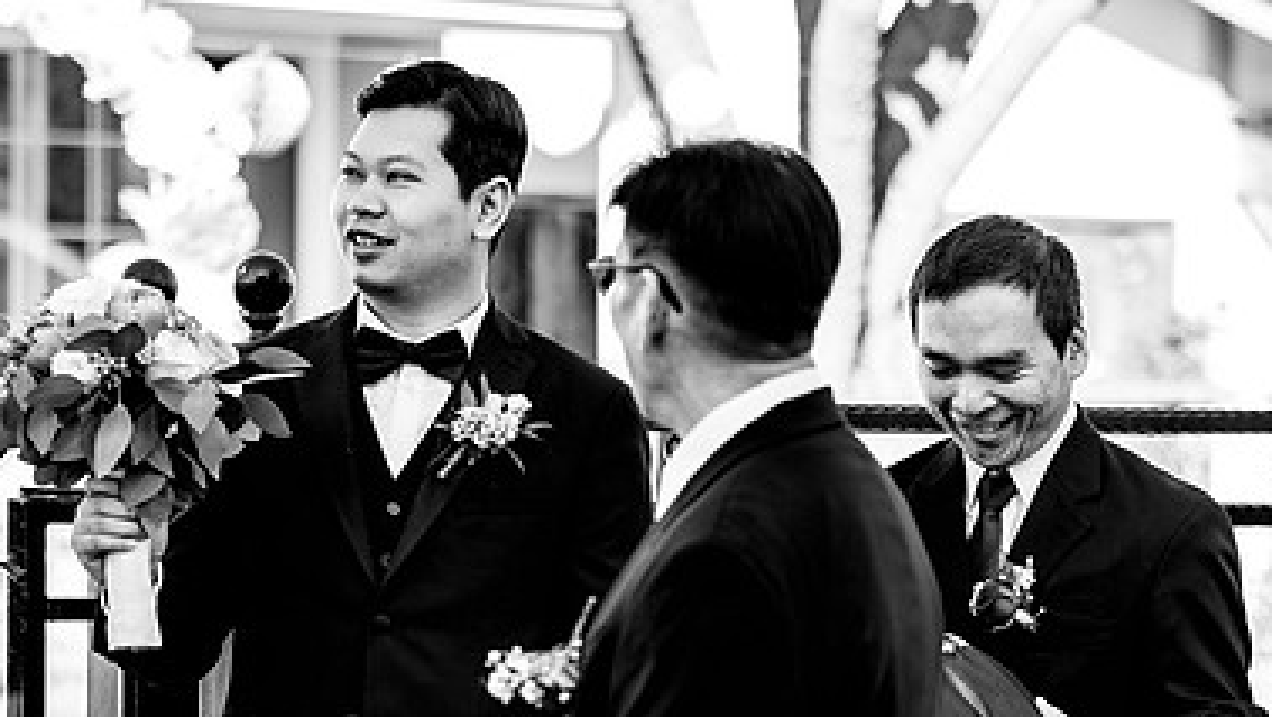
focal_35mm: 157
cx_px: 792
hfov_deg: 13.7
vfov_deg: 7.7
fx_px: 5298
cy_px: 547
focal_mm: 56
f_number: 2
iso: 250
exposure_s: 1/1250
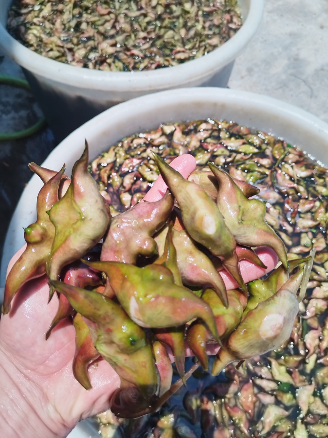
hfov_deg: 58.9
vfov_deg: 73.9
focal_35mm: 23
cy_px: 219
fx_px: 291
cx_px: 164
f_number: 1.9
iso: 100
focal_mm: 5.52
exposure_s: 1/696
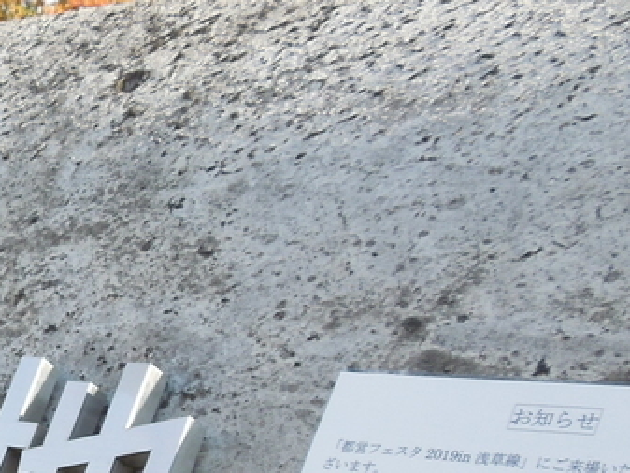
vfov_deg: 16.4
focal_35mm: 89
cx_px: -170
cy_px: 434
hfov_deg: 20.3
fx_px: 1620
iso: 100
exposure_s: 1/250
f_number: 3.3
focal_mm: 4.5
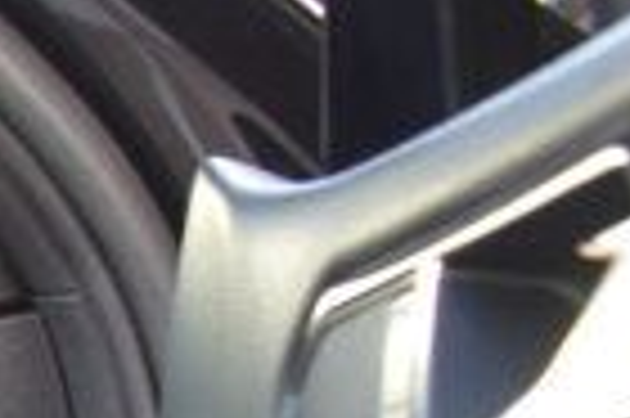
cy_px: 1061
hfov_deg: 8.1
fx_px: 3461
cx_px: -1516
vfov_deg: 6.5
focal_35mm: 198
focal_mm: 18
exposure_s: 1/15
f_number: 6.3
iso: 640
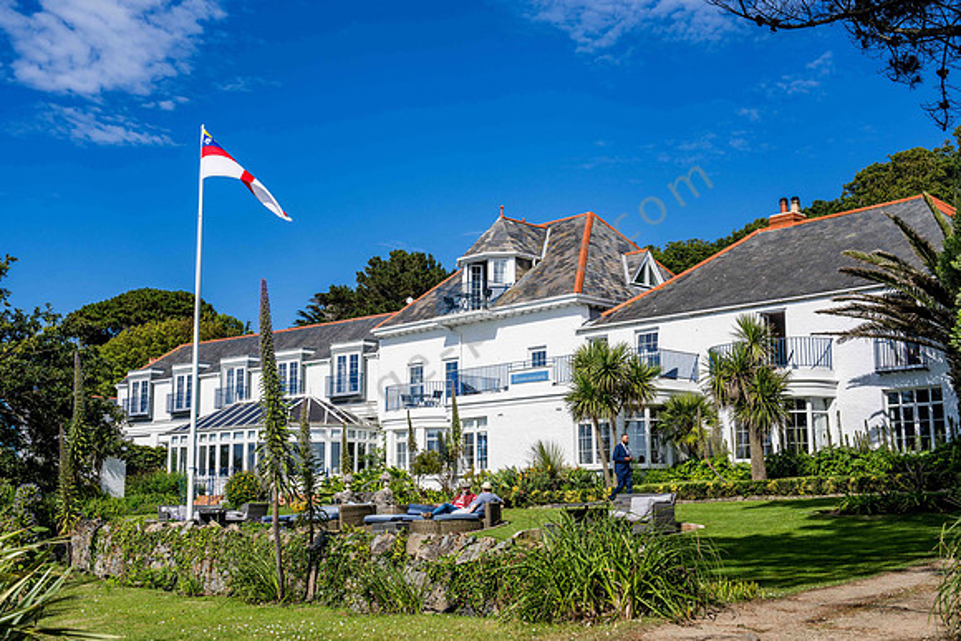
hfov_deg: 45.4
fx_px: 1148
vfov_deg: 31.2
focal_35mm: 43
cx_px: 480
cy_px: 320
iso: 50
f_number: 8
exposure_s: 1/320
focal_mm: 43
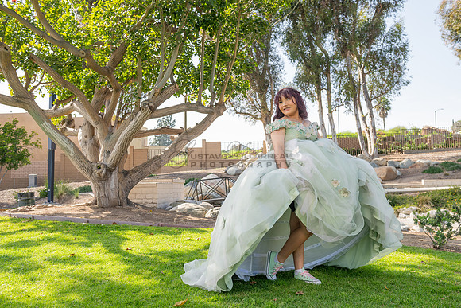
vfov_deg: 38.9
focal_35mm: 34
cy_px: 154
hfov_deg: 55.8
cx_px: 230
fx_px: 435
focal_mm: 34
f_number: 5.6
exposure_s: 1/320
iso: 200
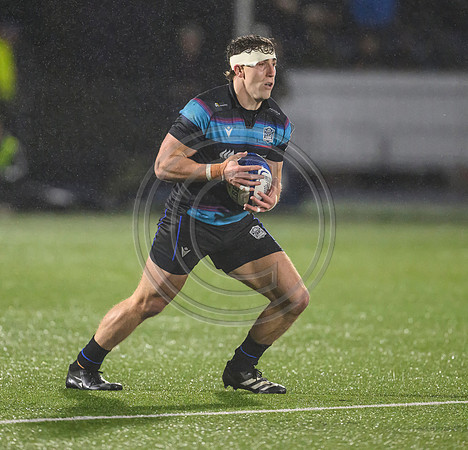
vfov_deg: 2.7
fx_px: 9412
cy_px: 168
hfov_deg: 2.8
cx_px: 231
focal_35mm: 627
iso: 5000
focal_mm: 400
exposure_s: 1/2000
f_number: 3.2
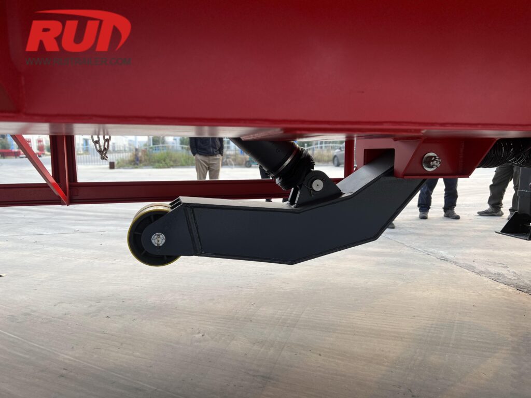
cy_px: 199
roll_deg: +1.3
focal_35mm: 26
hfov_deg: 67.3
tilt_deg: -5.7
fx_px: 399
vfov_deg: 53.1
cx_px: 266
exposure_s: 1/383
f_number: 1.5
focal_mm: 5.7
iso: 50
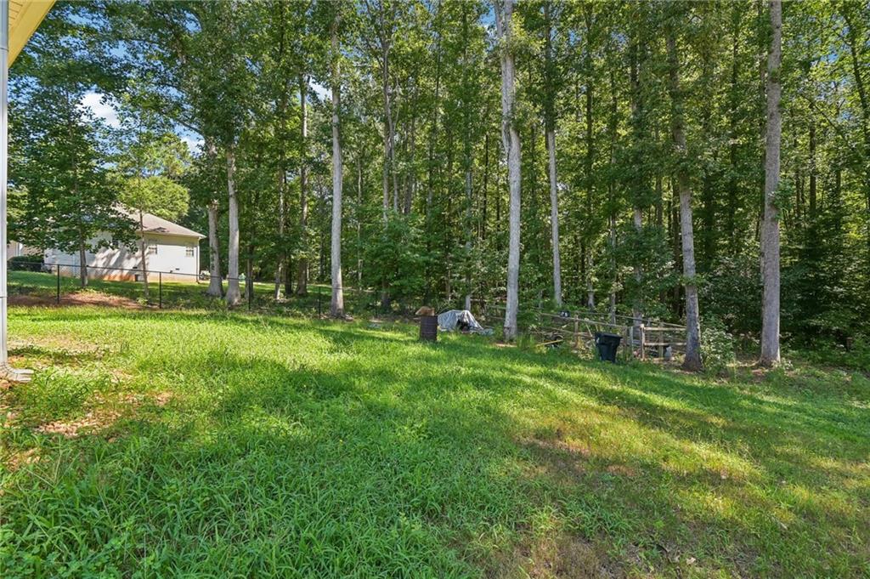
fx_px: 386
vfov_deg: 73.7
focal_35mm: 16
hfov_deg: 96.8
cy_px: 290
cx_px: 435
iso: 200
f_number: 8
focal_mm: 16
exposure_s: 1/80
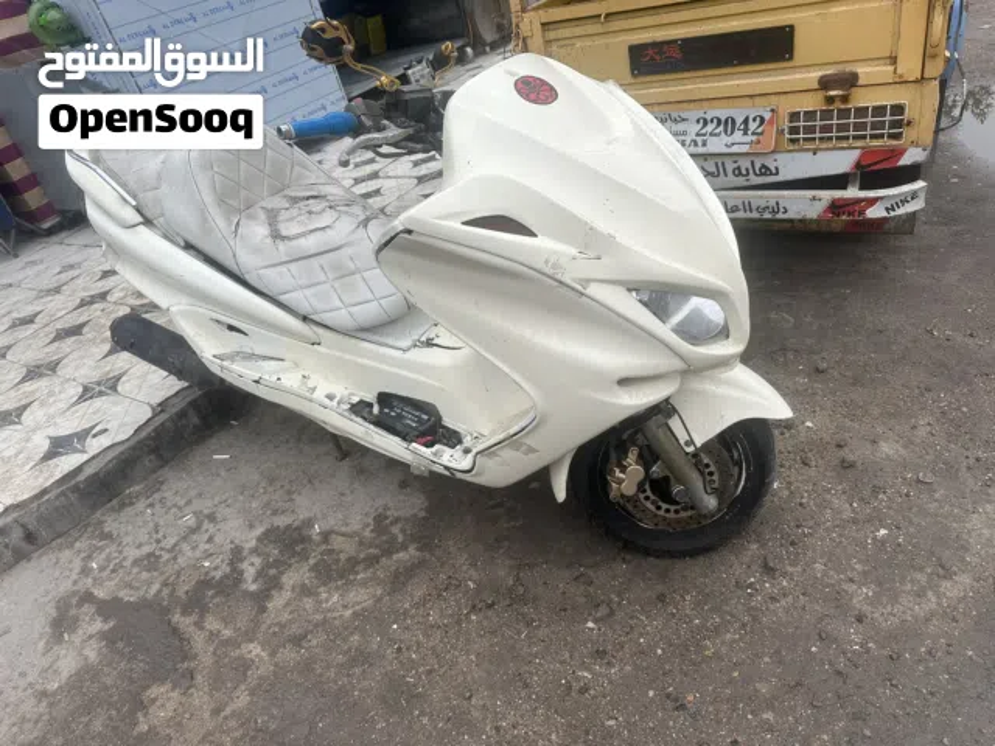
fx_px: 690
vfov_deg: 56.8
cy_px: 373
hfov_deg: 71.6
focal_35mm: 24
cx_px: 498
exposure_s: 1/124
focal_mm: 6.86
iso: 50
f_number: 1.78
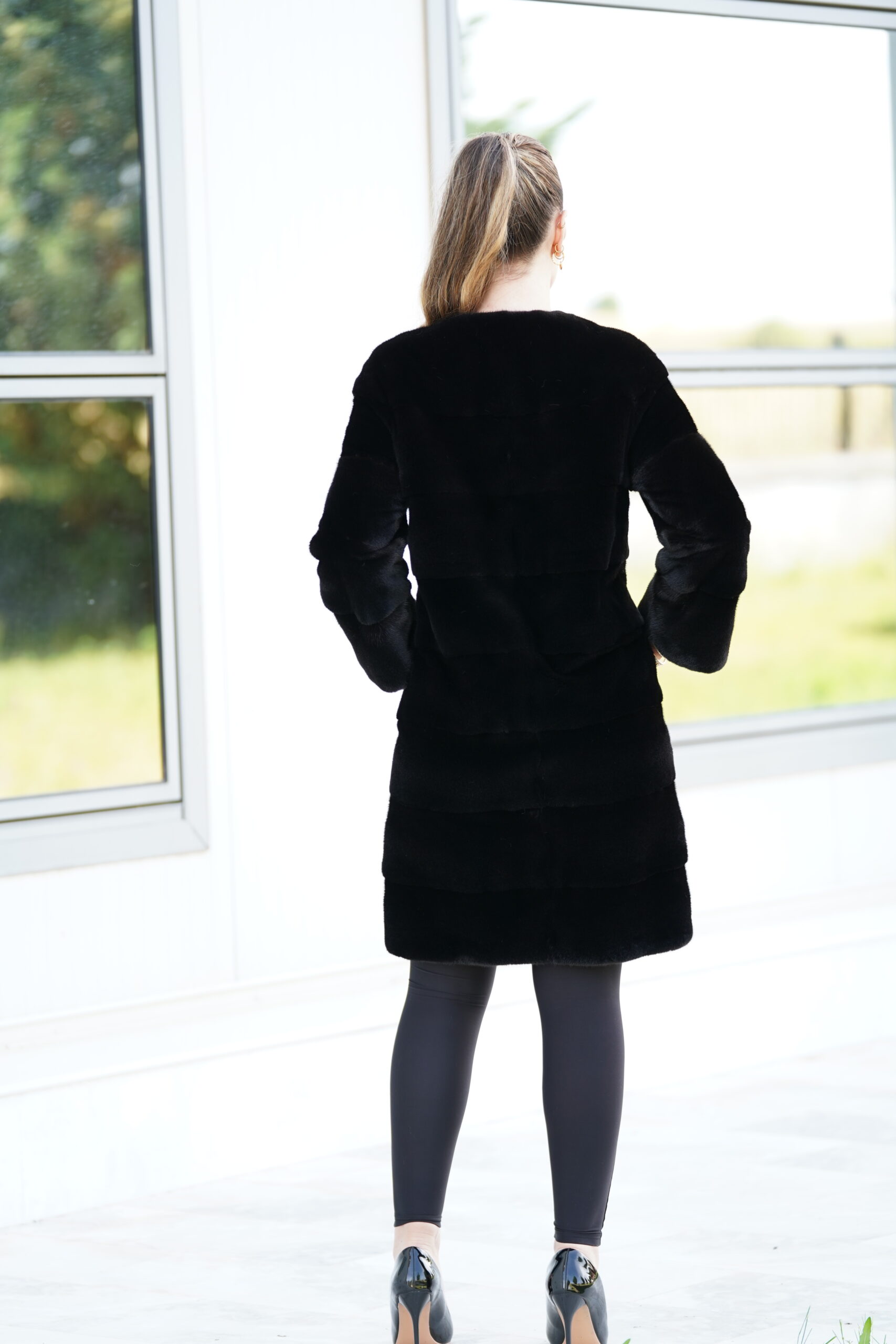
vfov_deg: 16.3
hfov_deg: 10.9
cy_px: 672
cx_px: 448
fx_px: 4703
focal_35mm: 126
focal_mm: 126
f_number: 2.8
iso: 250
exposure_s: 1/250
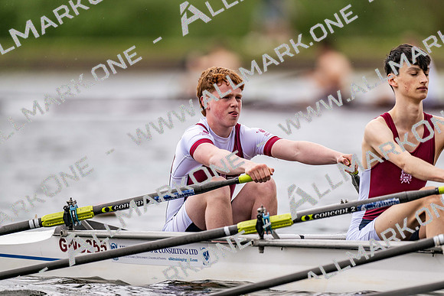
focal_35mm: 600
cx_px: 222
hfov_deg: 3.4
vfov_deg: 2.3
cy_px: 148
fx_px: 7401
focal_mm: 600
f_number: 4
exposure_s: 1/2500
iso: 360
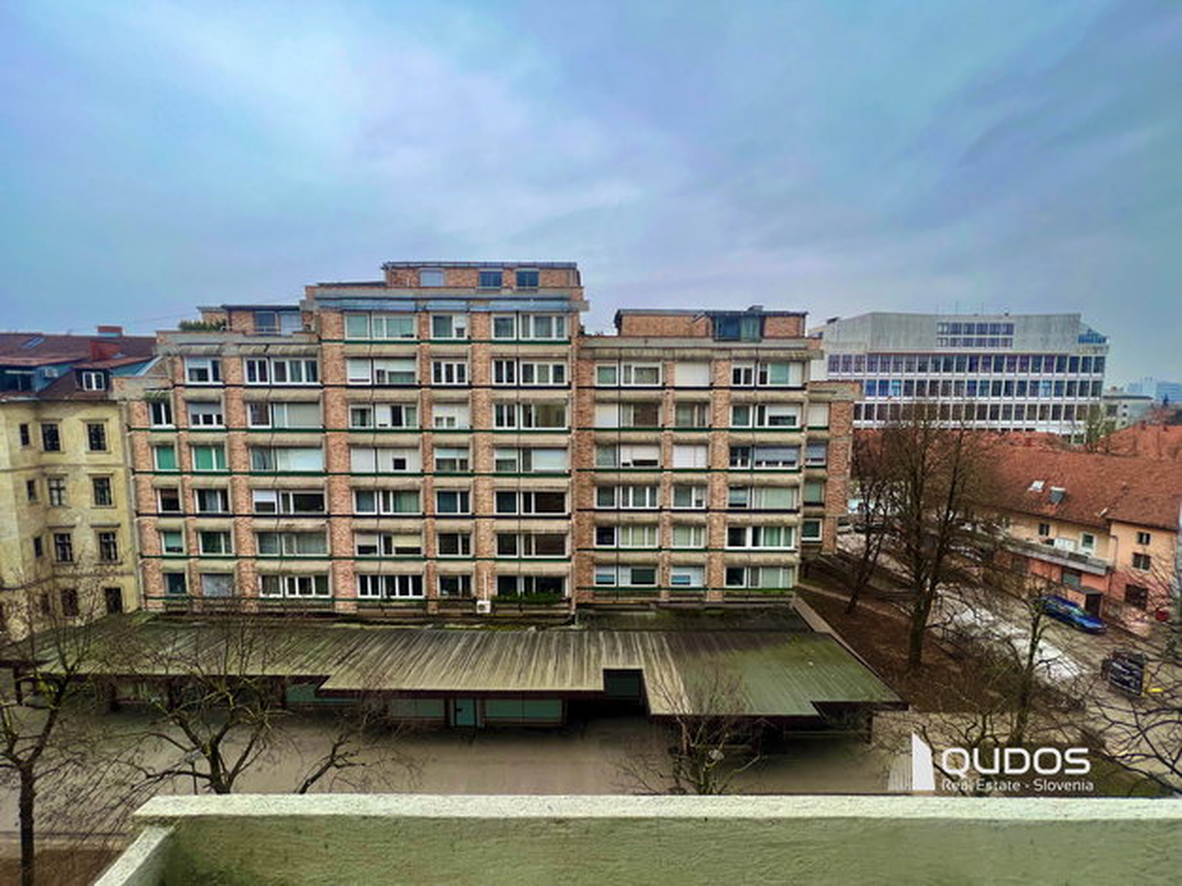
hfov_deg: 106.2
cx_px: 591
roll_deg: +0.0
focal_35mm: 13
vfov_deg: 89.9
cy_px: 443
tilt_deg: -6.4
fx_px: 444
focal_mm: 1.57
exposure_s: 1/206
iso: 32
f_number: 1.8
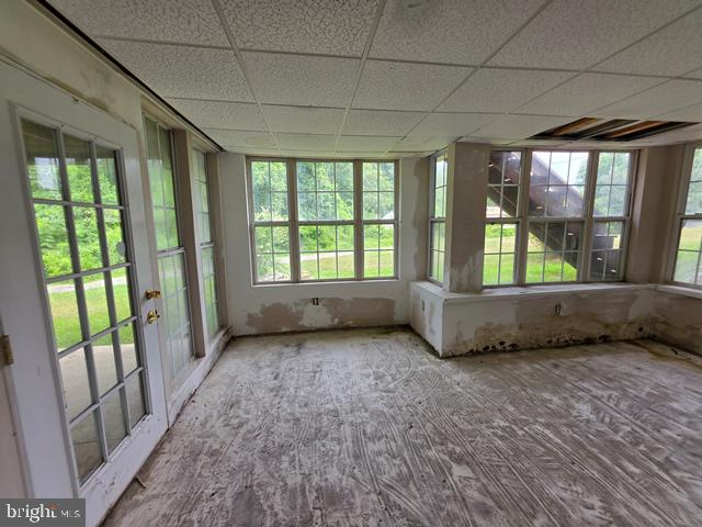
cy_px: 264
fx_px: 264
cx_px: 351
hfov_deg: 106.2
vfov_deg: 89.9
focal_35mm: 13
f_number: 1.9
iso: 25
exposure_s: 1/120
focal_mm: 2.2
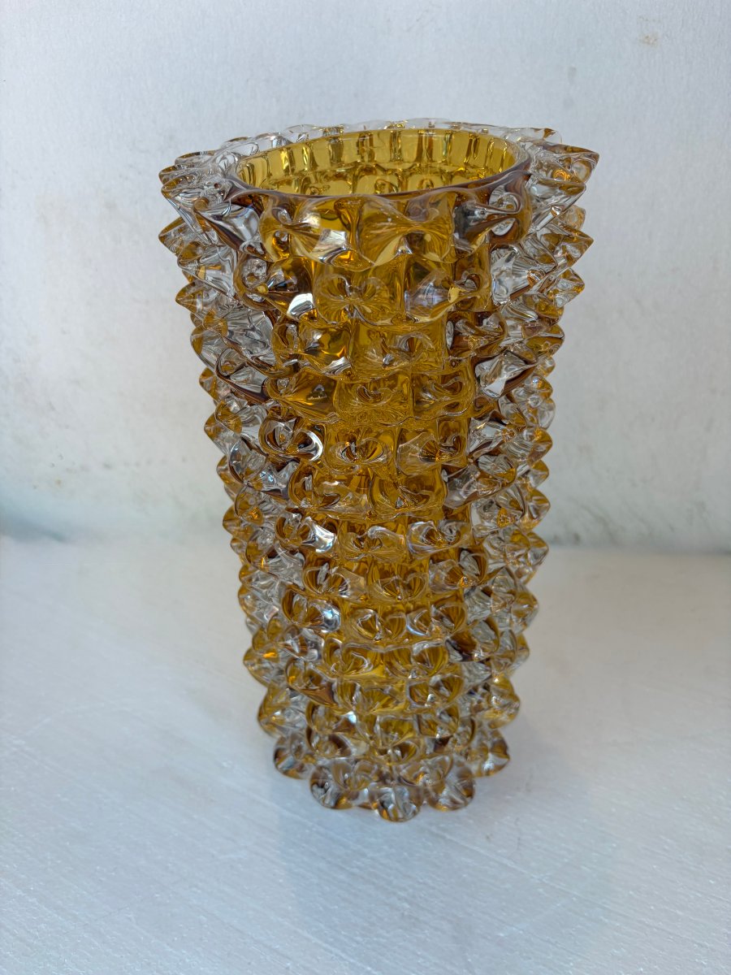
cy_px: 488
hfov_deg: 53.1
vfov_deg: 67.3
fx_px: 732
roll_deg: +2.3
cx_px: 366
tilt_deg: -34.2
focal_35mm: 26
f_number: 1.6
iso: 32
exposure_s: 1/122
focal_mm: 5.96
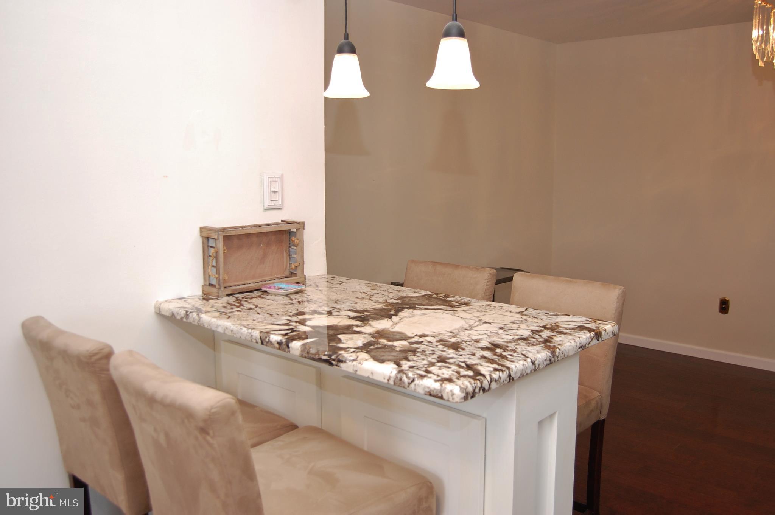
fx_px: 645
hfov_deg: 62.0
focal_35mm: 30
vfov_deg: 43.5
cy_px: 258
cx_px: 388
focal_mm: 20
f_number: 4
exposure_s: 1/60
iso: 400
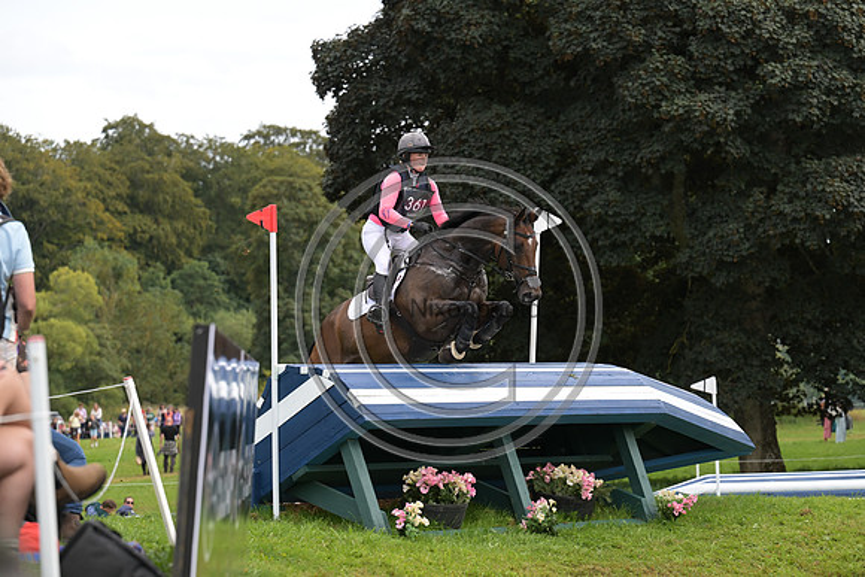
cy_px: 288
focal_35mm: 140
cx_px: 432
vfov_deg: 9.8
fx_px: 3365
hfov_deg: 14.7
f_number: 5.6
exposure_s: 1/1250
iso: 800
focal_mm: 140
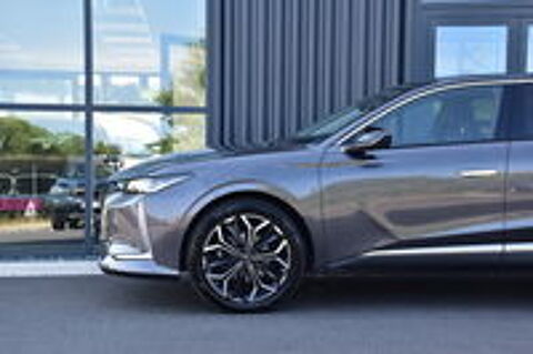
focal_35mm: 68
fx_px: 998
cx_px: 266
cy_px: 177
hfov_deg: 29.9
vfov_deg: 20.1
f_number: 8
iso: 400
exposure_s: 1/100
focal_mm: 45
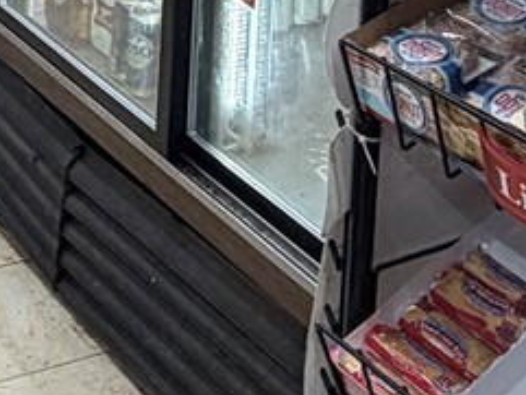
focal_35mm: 93
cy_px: -378
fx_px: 1414
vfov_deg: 13.7
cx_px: -28
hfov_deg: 20.3
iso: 125
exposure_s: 1/120
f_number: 2.2
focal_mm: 2.22
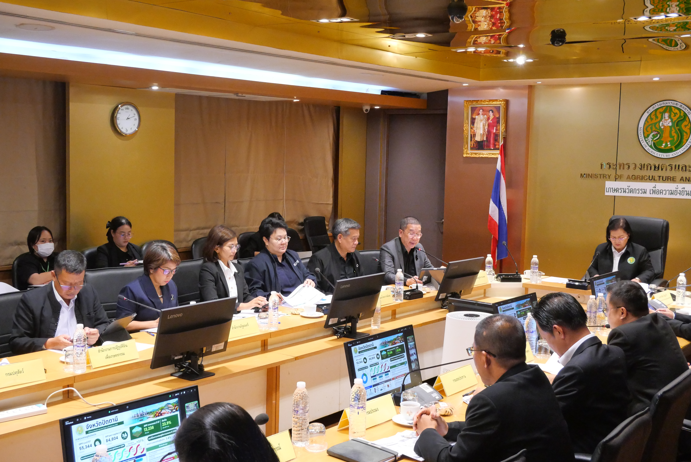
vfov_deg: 29.9
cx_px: 346
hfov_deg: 43.6
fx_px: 864
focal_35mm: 45
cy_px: 231
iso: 3200
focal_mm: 22
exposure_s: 1/50
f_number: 6.3
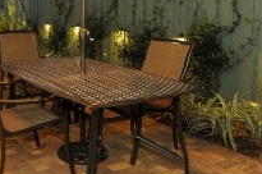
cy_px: 12
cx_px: 69
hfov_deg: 43.3
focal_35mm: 44
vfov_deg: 29.0
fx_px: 320
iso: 320
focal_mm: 15
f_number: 1.6
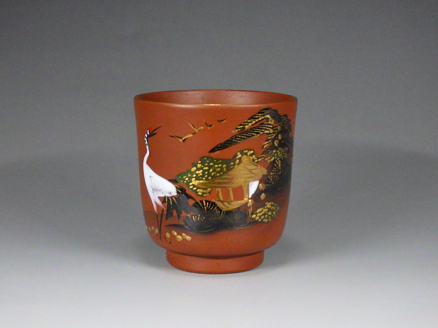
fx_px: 974
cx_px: 219
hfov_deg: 25.3
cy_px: 164
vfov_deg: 19.1
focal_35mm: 77
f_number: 4.8
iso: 640
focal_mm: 13.7
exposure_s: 1/80
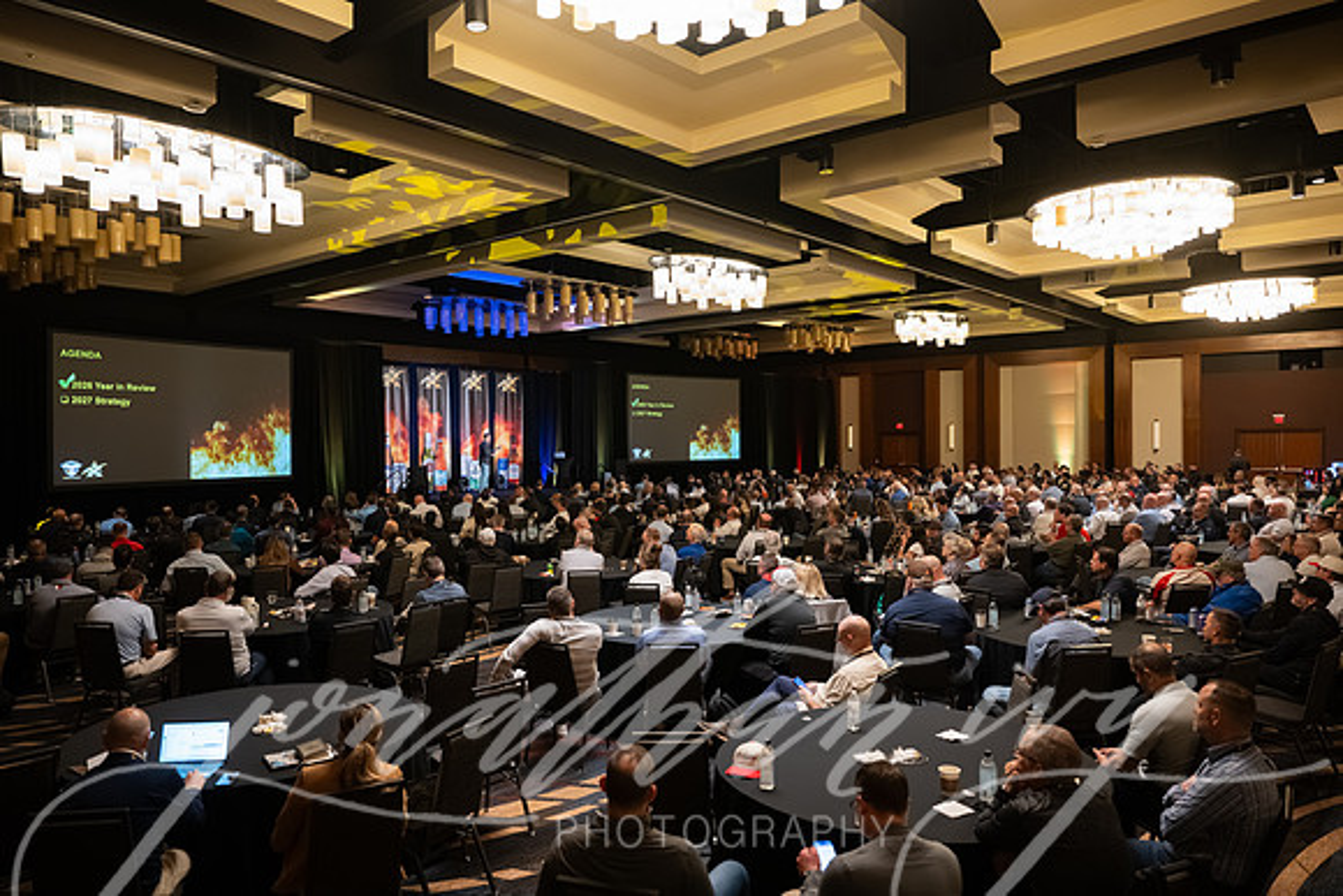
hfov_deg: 72.6
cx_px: 672
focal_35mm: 25
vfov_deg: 52.2
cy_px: 448
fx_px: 914
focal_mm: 24
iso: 5000
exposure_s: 1/200
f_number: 2.8
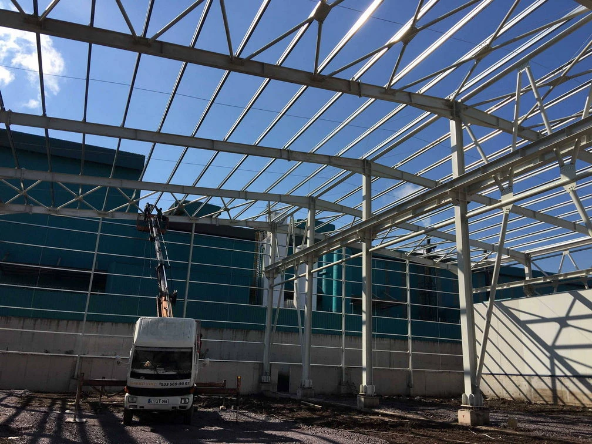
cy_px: 222
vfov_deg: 48.2
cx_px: 296
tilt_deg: +17.2
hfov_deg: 61.7
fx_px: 496
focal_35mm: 29
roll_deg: -2.1
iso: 25
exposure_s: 1/2024
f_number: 2.2
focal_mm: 4.15
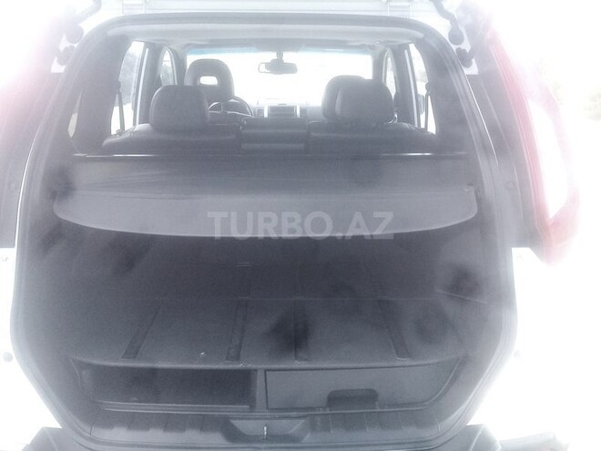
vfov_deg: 45.4
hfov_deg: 58.4
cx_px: 300
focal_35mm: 31
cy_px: 226
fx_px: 538
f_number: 2.2
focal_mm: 3.3
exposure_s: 1/212
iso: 50
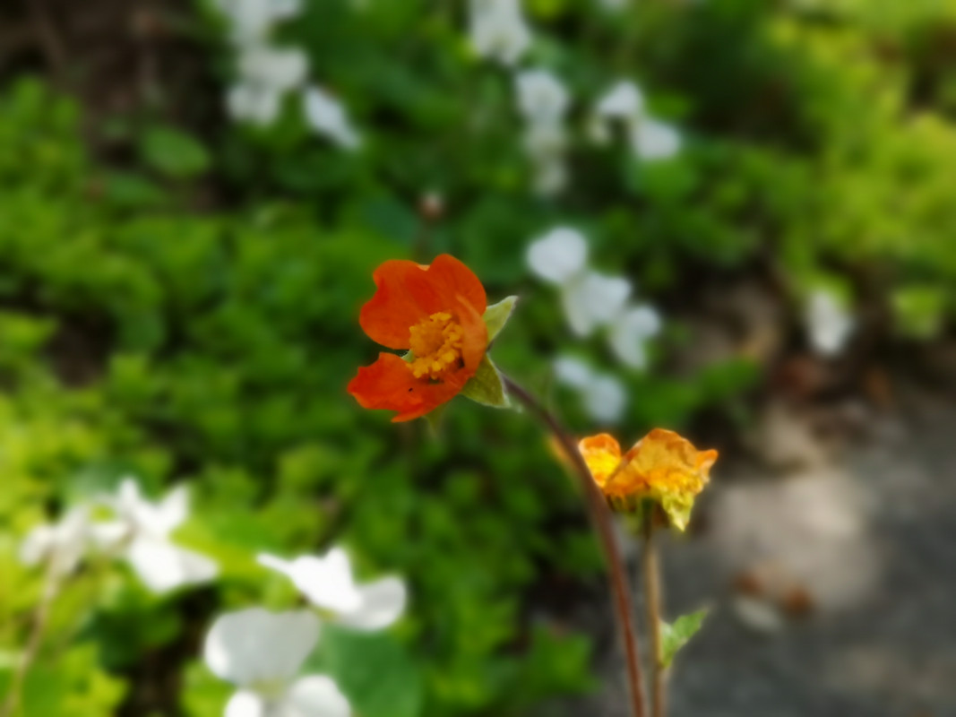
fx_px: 1491
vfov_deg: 27.0
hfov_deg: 35.5
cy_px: 358
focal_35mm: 54
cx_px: 478
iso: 50
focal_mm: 3.95
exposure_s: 1/1139
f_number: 1.2
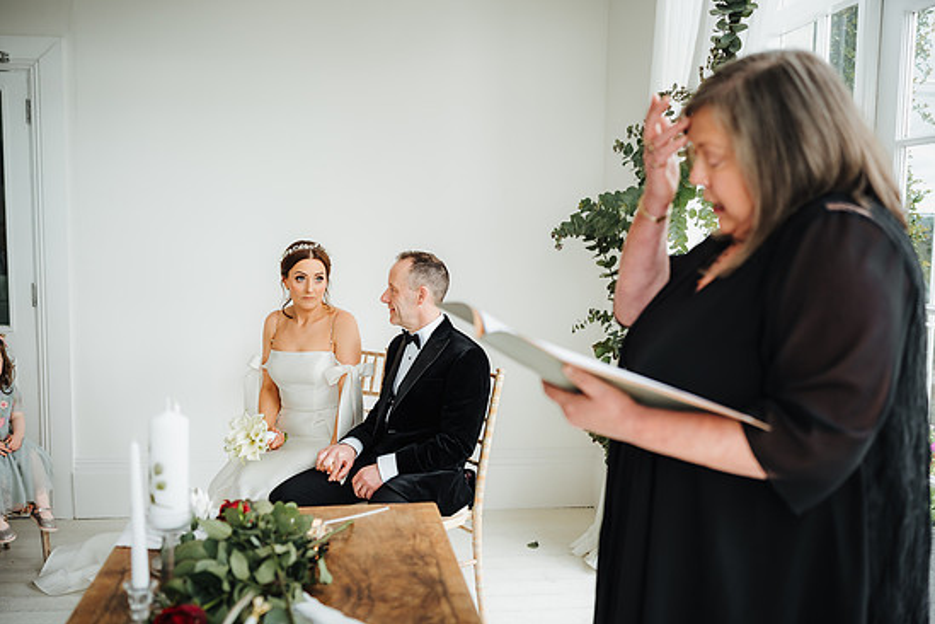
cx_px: 453
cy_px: 313
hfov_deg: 51.9
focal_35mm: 37
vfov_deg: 35.9
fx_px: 961
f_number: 2.2
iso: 200
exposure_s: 1/200
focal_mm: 35
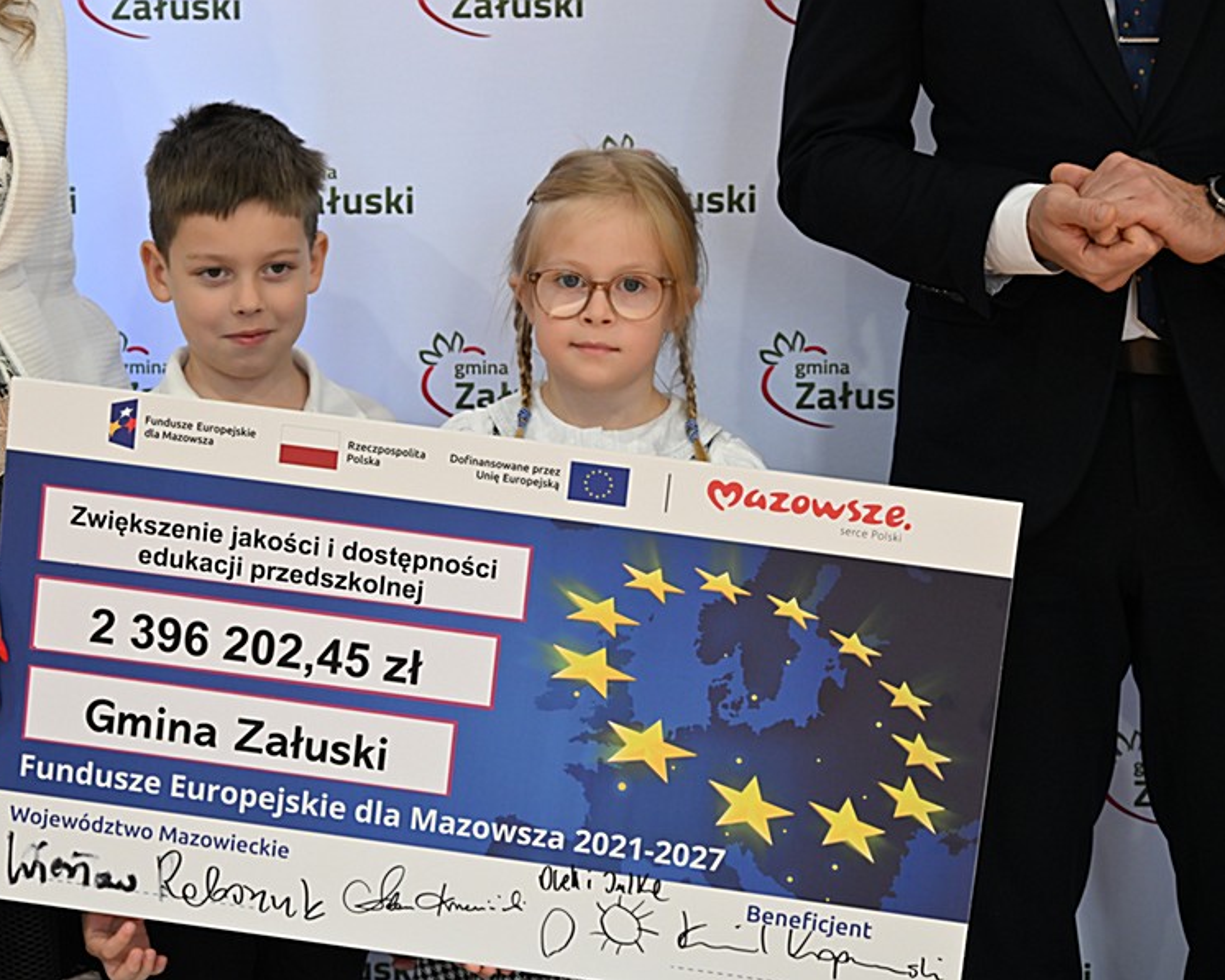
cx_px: 504
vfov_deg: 13.9
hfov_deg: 17.3
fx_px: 4025
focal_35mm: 111
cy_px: 491
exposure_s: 1/250
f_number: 6.3
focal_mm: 98
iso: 3200
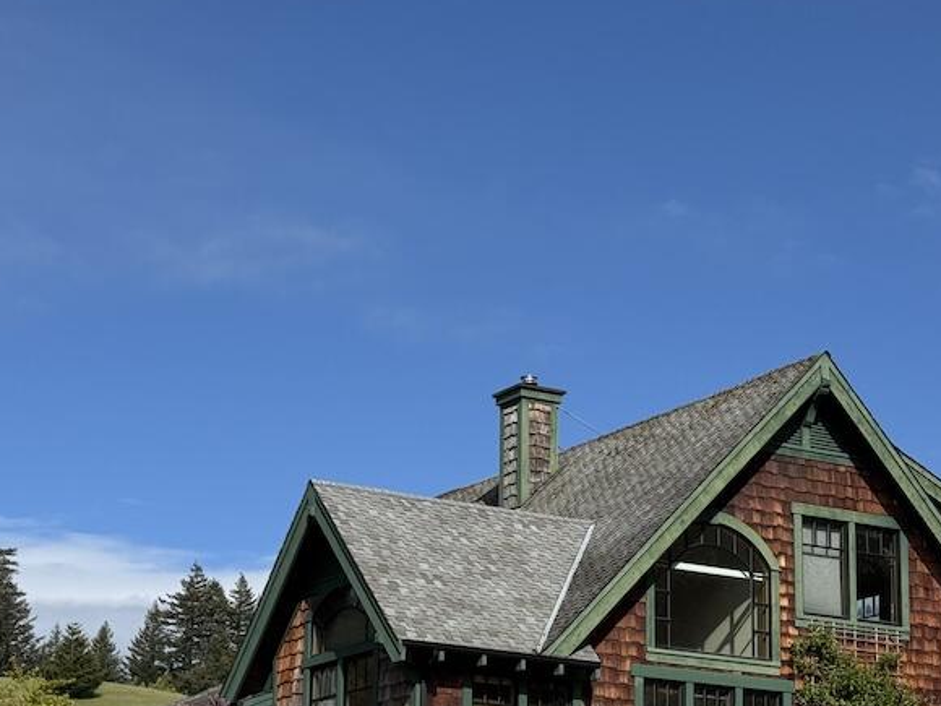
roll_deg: -0.8
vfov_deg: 17.0
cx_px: 532
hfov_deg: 22.7
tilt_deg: +10.8
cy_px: 560
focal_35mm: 86
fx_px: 2338
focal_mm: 6.76
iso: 64
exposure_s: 1/6410
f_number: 1.78
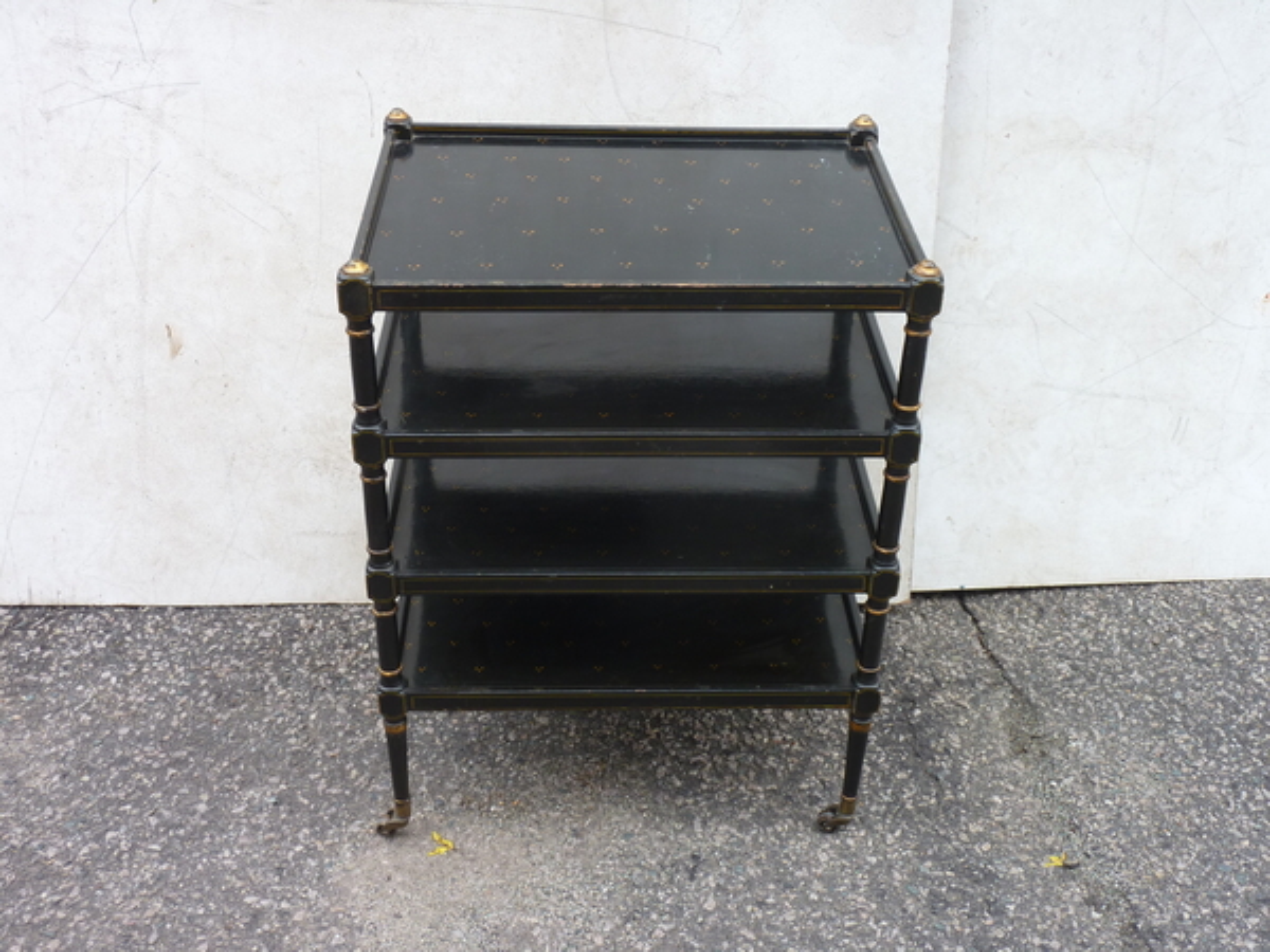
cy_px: 476
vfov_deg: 36.0
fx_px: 1468
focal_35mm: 40
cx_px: 635
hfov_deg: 46.8
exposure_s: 1/100
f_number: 3.6
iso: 80
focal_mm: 6.5
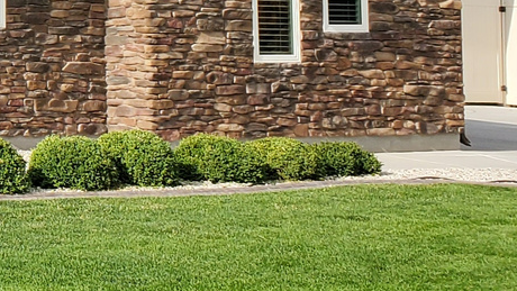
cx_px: -454
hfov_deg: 14.6
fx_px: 1728
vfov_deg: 9.3
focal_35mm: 126
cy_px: -201
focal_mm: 4.3
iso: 50
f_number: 2.4
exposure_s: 1/1783
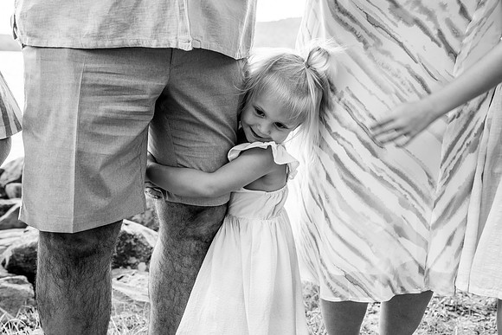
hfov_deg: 44.5
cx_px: 251
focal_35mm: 44
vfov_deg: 30.5
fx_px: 614
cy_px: 168
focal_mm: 44
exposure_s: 1/200
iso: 640
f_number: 5.6
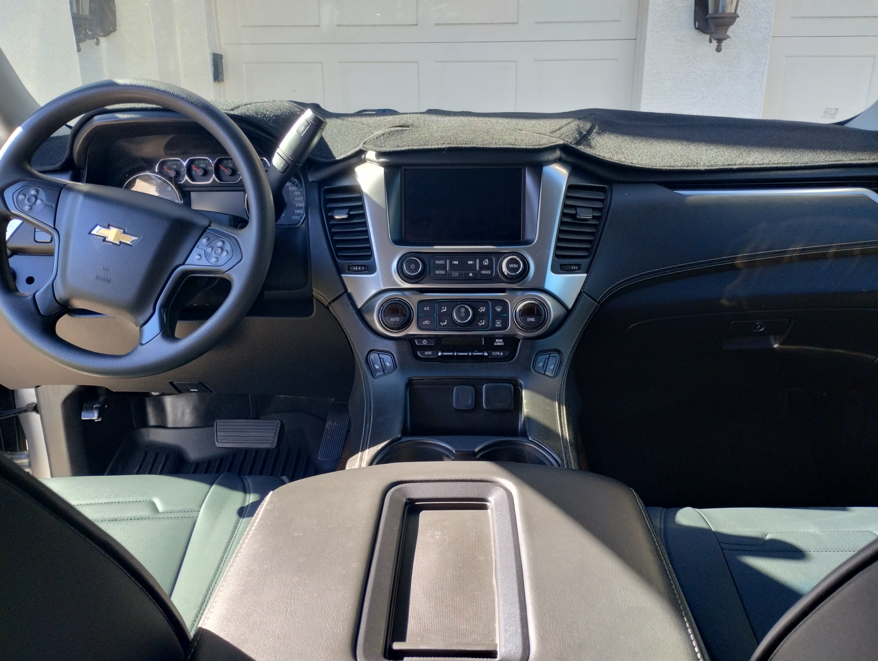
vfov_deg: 49.9
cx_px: 439
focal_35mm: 28
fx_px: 711
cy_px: 330
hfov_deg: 63.4
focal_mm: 4.27
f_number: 1.8
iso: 252
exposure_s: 1/120
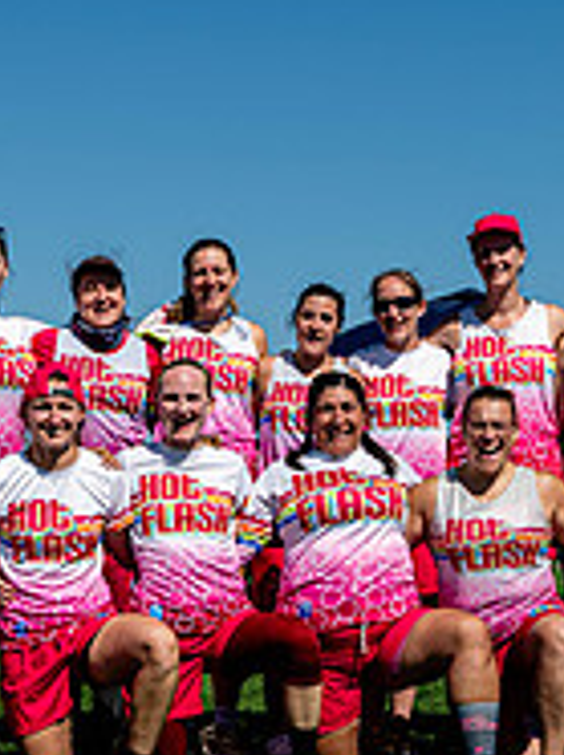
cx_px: 349
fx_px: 2286
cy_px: 436
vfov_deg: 18.7
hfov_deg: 14.1
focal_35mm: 105
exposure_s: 1/500
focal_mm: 35
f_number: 5.6
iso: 64
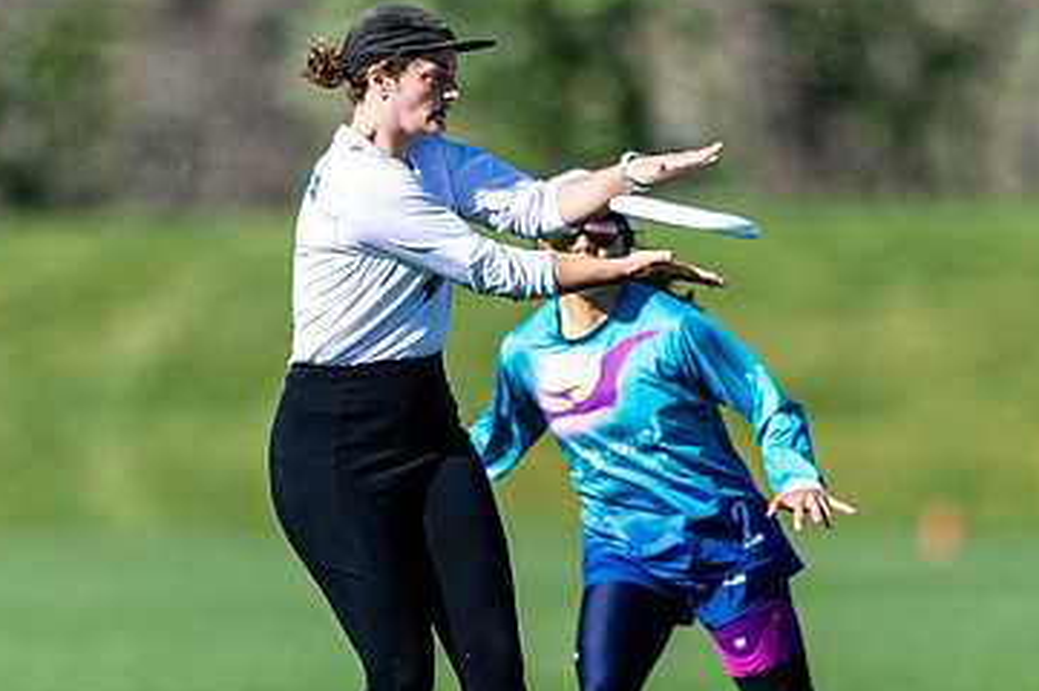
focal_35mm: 1282
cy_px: 449
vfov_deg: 1.1
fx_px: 36966
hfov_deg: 1.6
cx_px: 462
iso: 160
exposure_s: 1/2500
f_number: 2.8
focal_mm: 400
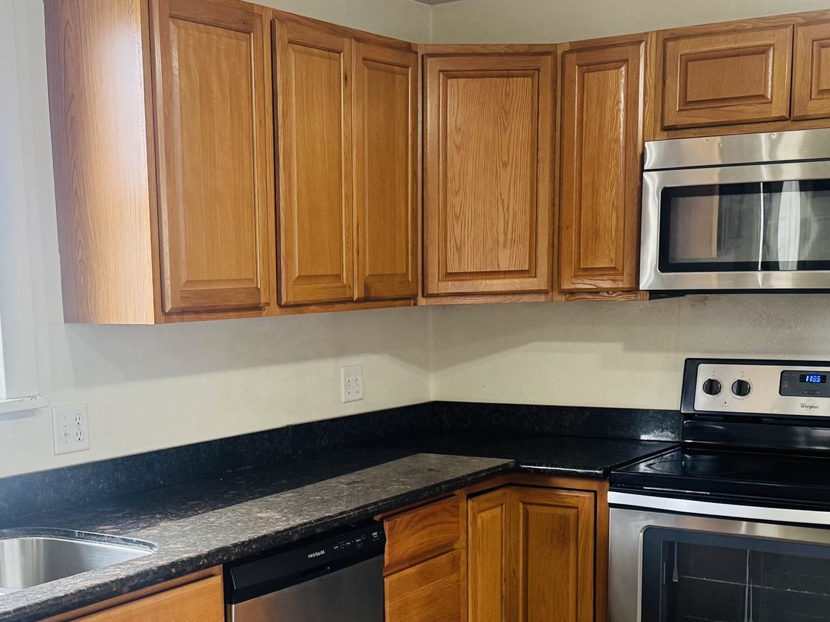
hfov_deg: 35.8
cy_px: 485
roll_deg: +0.8
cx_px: 273
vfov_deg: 27.1
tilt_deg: -8.7
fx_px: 1271
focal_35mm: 53
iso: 160
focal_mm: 6.76
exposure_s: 1/60
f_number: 1.78
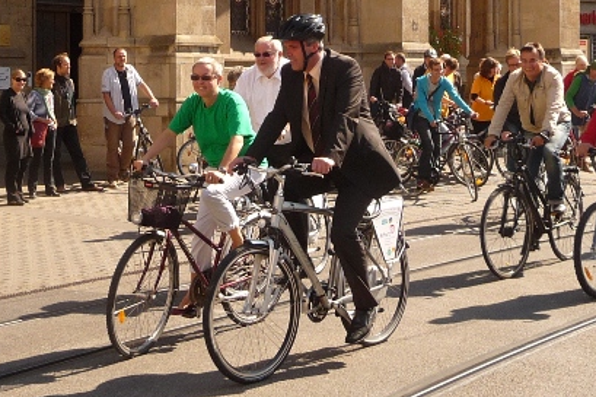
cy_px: 105
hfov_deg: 27.6
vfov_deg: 18.5
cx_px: 223
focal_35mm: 73
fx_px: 1208
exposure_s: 1/500
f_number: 3.3
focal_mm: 4.7
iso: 100
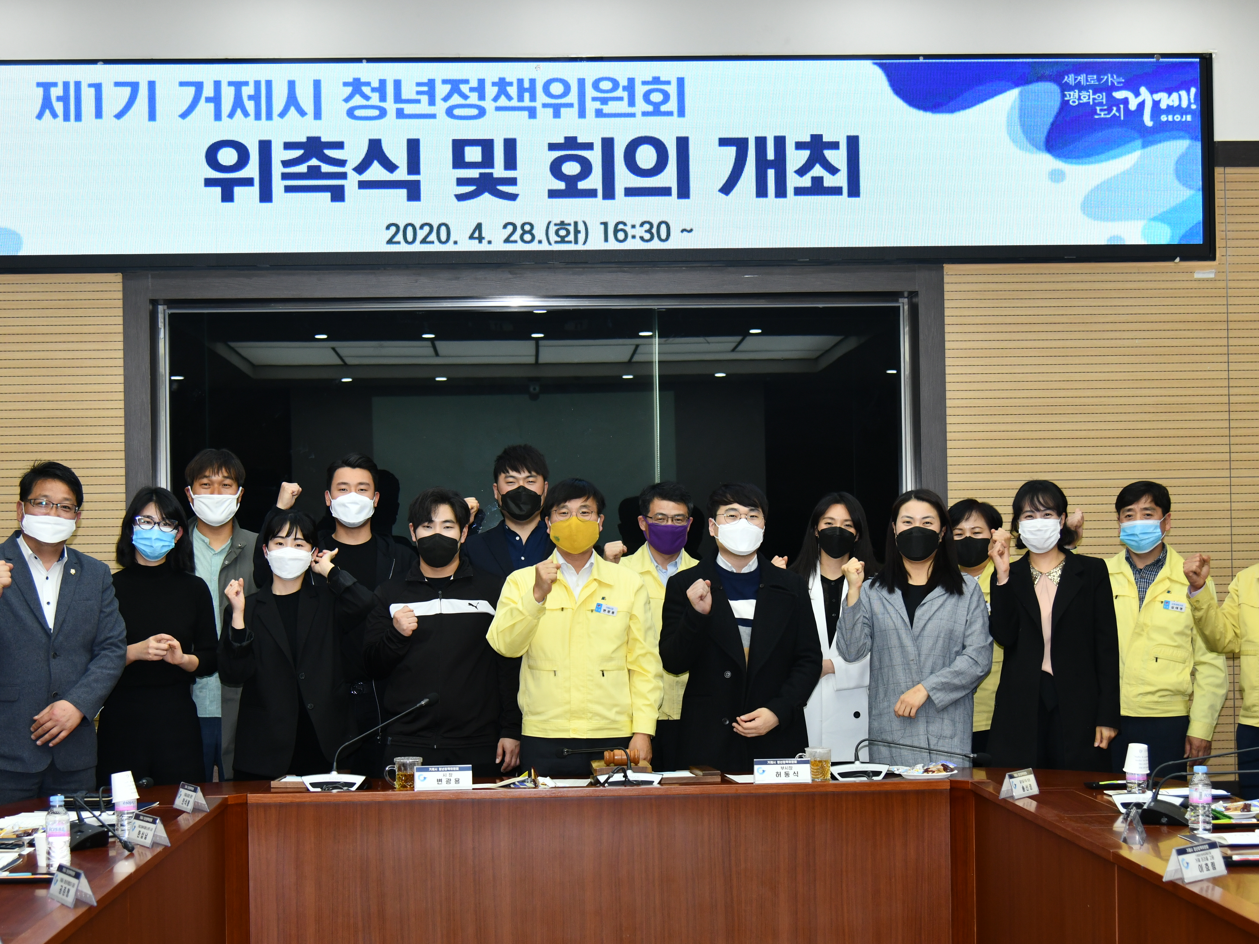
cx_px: 612
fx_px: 2182
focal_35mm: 60
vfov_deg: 24.4
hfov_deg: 32.2
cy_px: 556
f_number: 4
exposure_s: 1/250
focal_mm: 44
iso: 560
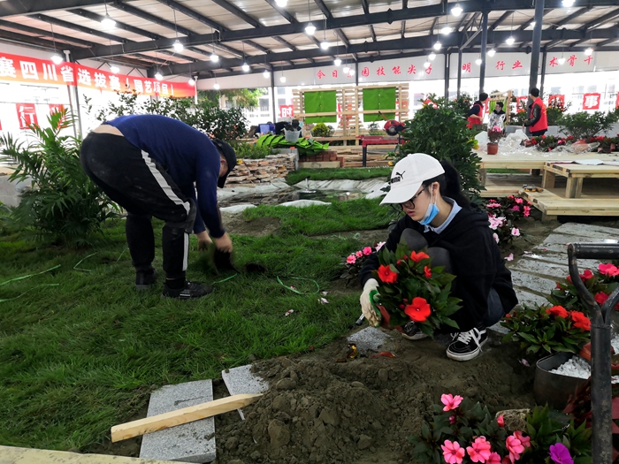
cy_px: 232
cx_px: 310
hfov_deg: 65.3
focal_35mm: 27
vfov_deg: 51.4
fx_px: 483
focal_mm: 3.95
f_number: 1.8
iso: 400
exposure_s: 1/50
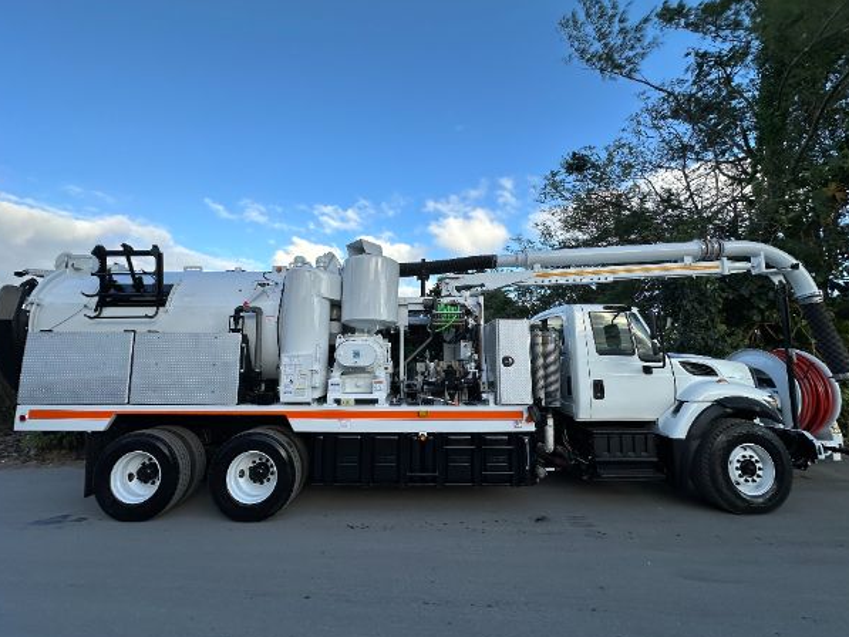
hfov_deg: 98.1
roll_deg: +0.3
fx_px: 368
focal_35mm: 15
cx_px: 414
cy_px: 316
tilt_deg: +10.1
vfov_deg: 81.8
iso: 40
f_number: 2.2
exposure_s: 1/739
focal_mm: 2.22
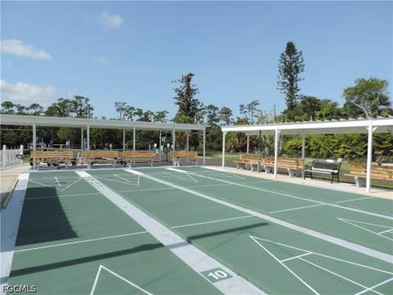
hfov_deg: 71.6
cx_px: 196
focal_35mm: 24
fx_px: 272
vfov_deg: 56.8
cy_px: 148
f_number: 3
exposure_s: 1/1250
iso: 80
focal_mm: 4.3
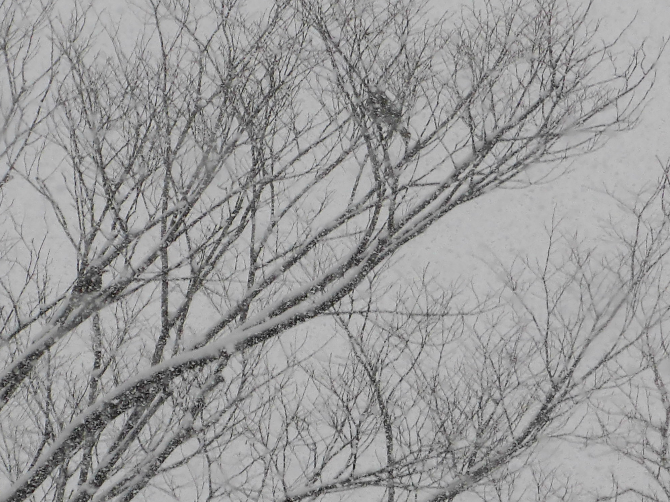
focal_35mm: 370
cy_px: 321
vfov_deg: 4.0
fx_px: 7160
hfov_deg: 5.4
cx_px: 353
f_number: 5.4
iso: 100
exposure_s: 1/320
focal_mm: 28.58
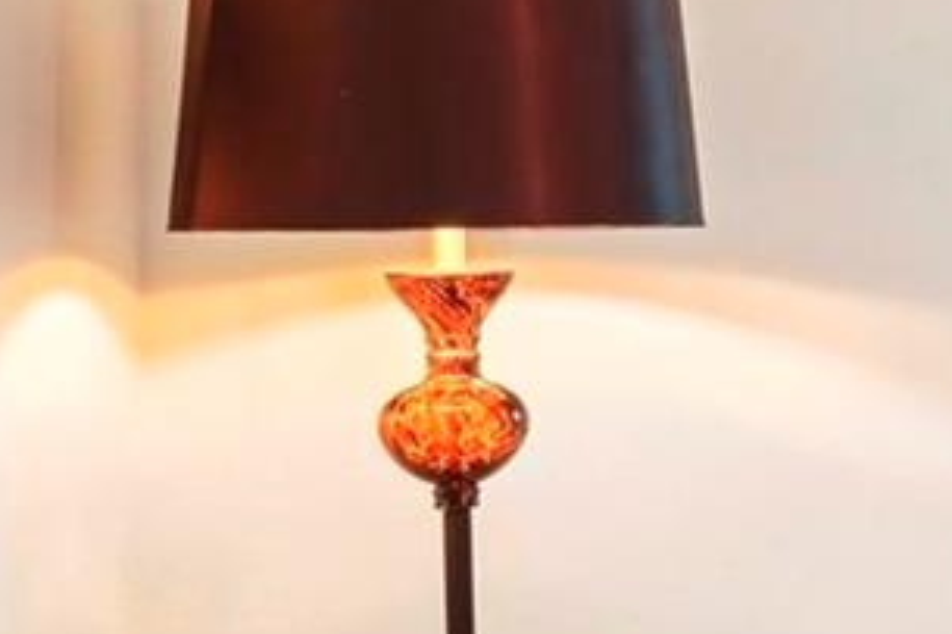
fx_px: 2220
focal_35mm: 84
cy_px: 297
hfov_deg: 16.5
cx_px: 2038
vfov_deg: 16.2
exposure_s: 1/10
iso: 400
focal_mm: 16
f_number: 8
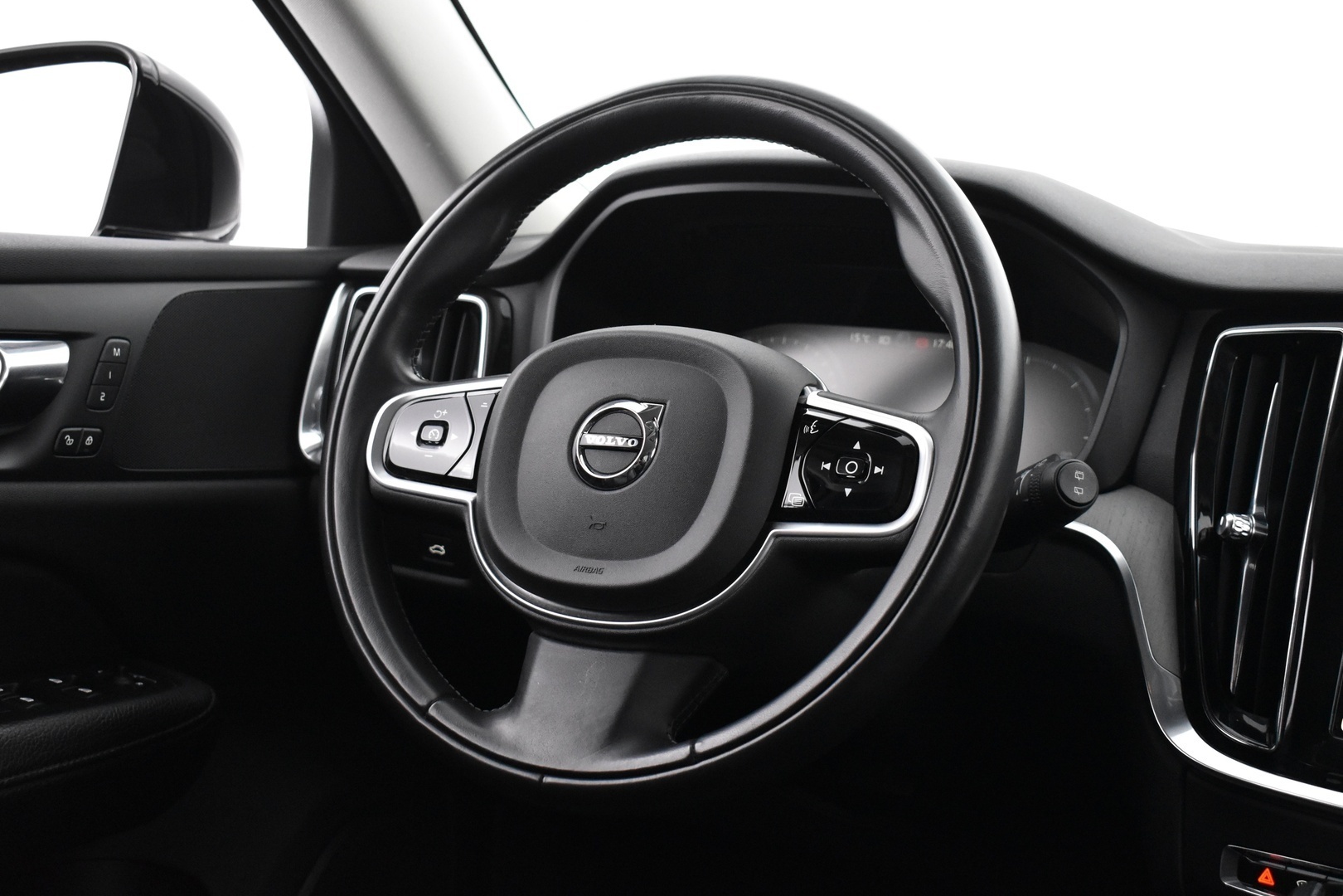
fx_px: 1902
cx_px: 672
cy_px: 448
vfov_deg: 26.5
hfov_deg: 38.9
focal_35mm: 51
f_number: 4.5
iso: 3200
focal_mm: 34
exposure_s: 1/25
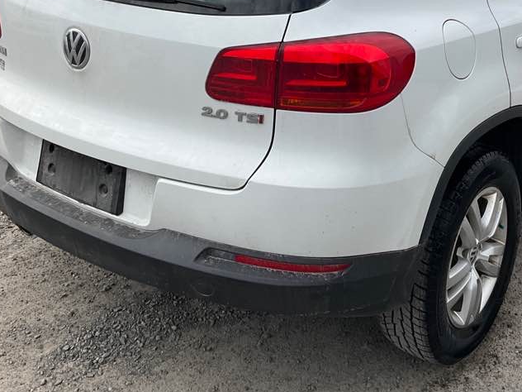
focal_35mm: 52
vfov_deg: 27.1
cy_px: 47
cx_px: 342
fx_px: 784
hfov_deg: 36.5
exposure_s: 1/1786
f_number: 1.8
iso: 25
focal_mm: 3
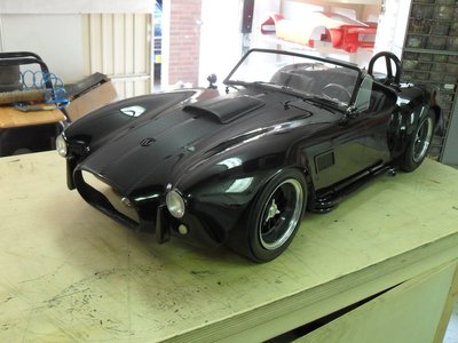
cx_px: 229
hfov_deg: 52.6
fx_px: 463
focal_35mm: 35
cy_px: 172
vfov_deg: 40.7
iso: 160
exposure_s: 1/30
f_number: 2.8
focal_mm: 6.2
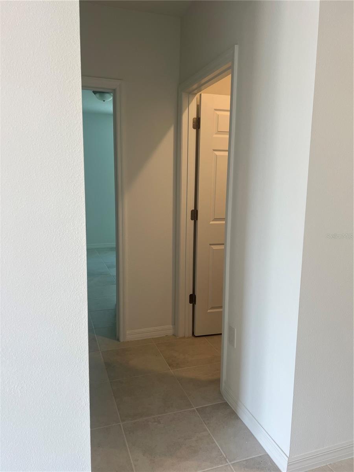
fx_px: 355
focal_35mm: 26
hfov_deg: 53.1
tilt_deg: -7.5
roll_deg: -0.4
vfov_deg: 67.3
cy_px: 236
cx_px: 177
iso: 64
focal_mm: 5.7
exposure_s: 1/120
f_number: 1.5
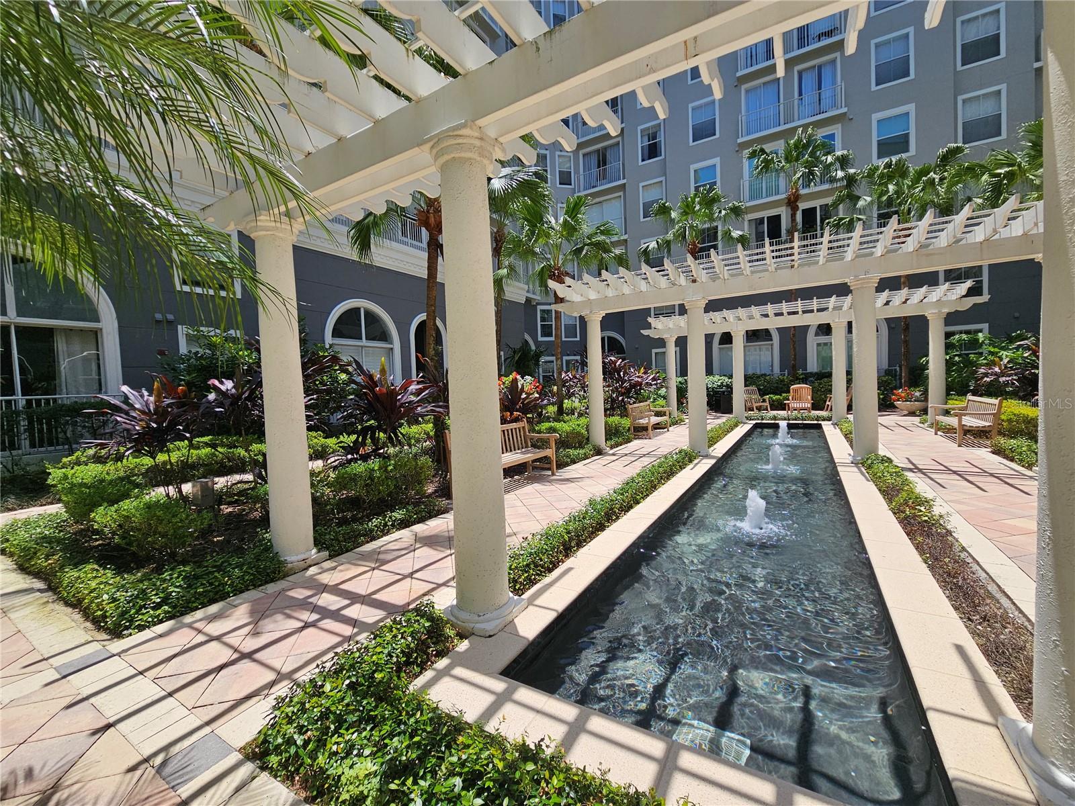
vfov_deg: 89.9
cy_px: 403
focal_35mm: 13
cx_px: 538
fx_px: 404
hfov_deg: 106.2
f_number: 2.2
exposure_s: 1/2010
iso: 50
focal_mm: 2.2
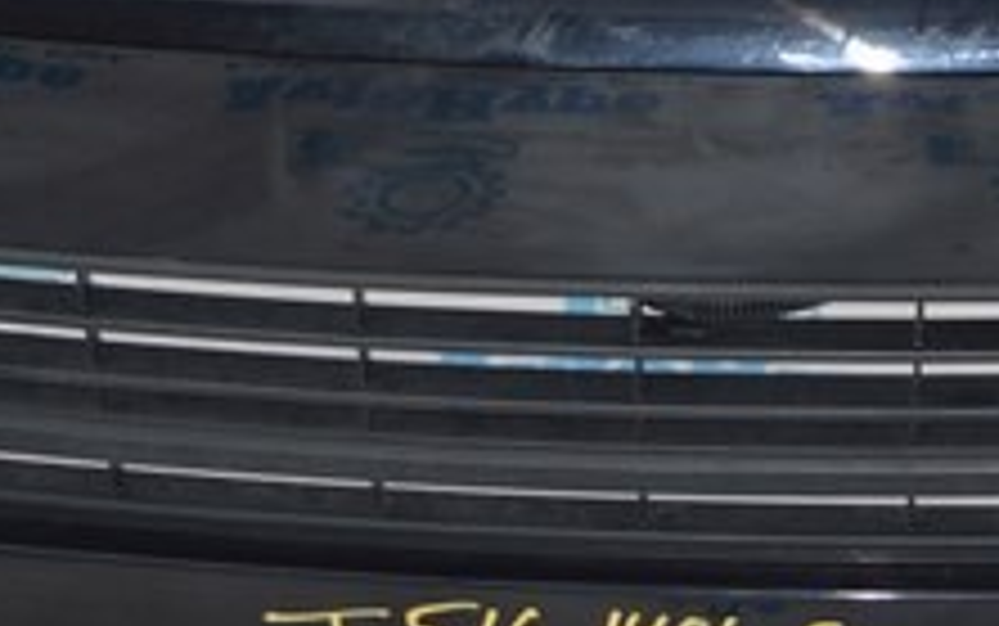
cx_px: 621
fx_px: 4985
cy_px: -349
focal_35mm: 183
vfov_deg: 7.1
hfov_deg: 11.4
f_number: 6.3
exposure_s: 1/200
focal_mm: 26
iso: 100
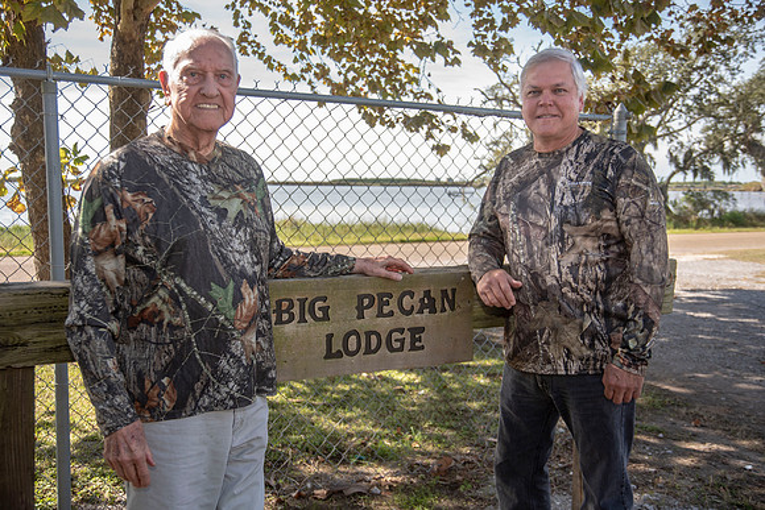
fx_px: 744
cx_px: 382
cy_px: 255
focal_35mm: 35
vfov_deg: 37.9
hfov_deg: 54.4
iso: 100
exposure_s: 1/160
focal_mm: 35
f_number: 5.6
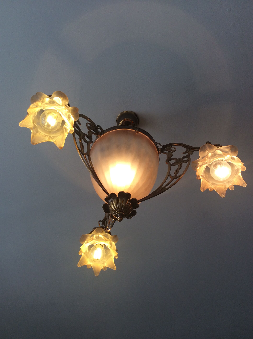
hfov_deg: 44.1
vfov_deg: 56.9
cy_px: 170
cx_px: 126
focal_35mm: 32
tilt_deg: +58.0
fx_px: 313
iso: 32
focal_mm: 3.3
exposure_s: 1/129
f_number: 2.4
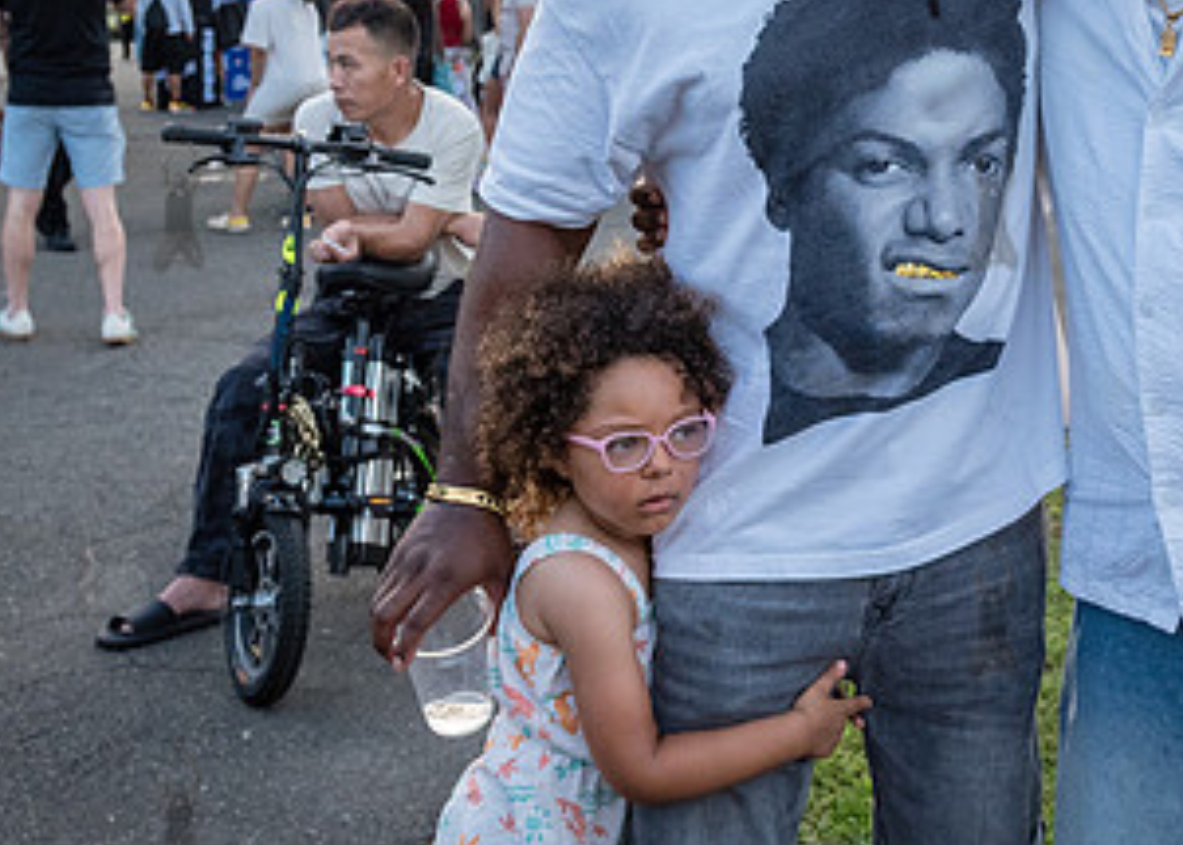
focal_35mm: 65
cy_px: 148
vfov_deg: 21.6
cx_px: 868
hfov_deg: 29.9
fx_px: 2184
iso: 2000
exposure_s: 1/400
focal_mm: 27
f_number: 4.5
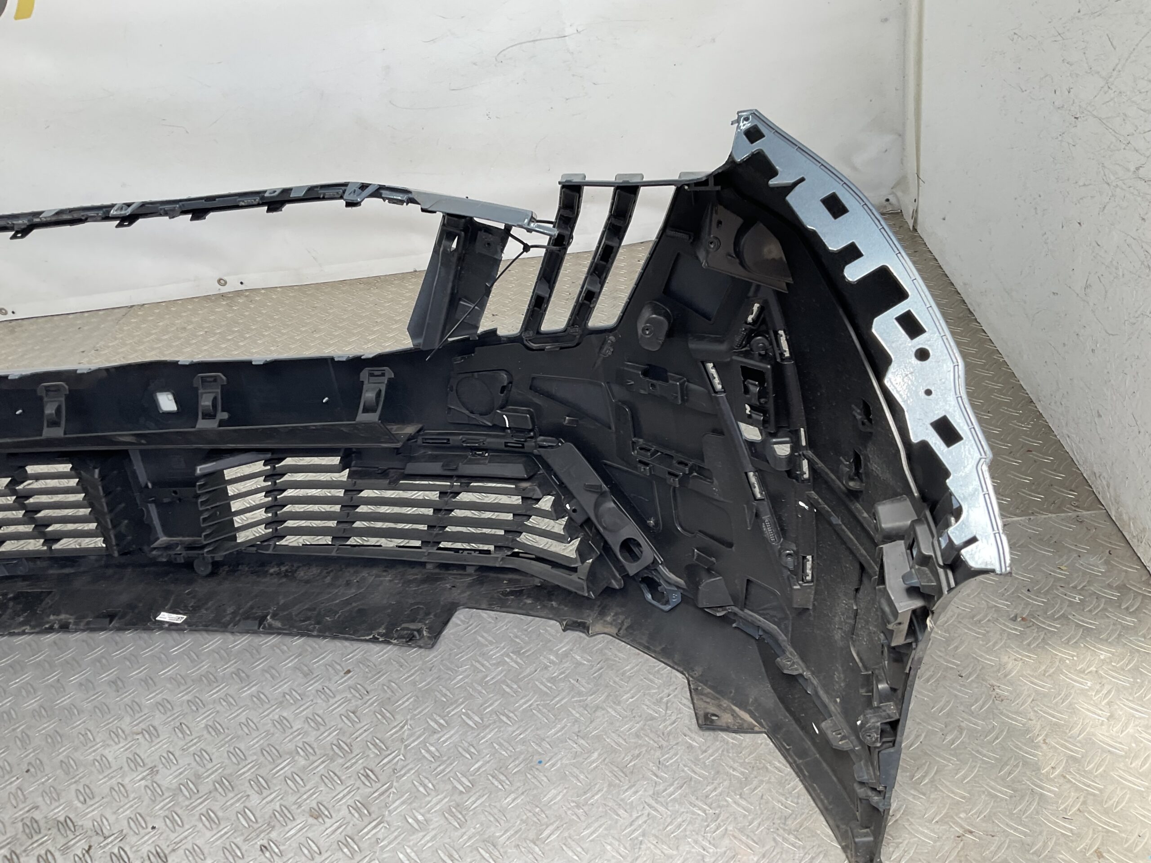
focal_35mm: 29
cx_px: 576
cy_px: 432
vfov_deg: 48.2
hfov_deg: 61.7
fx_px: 964
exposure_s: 1/100
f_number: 1.8
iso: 20
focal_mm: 3
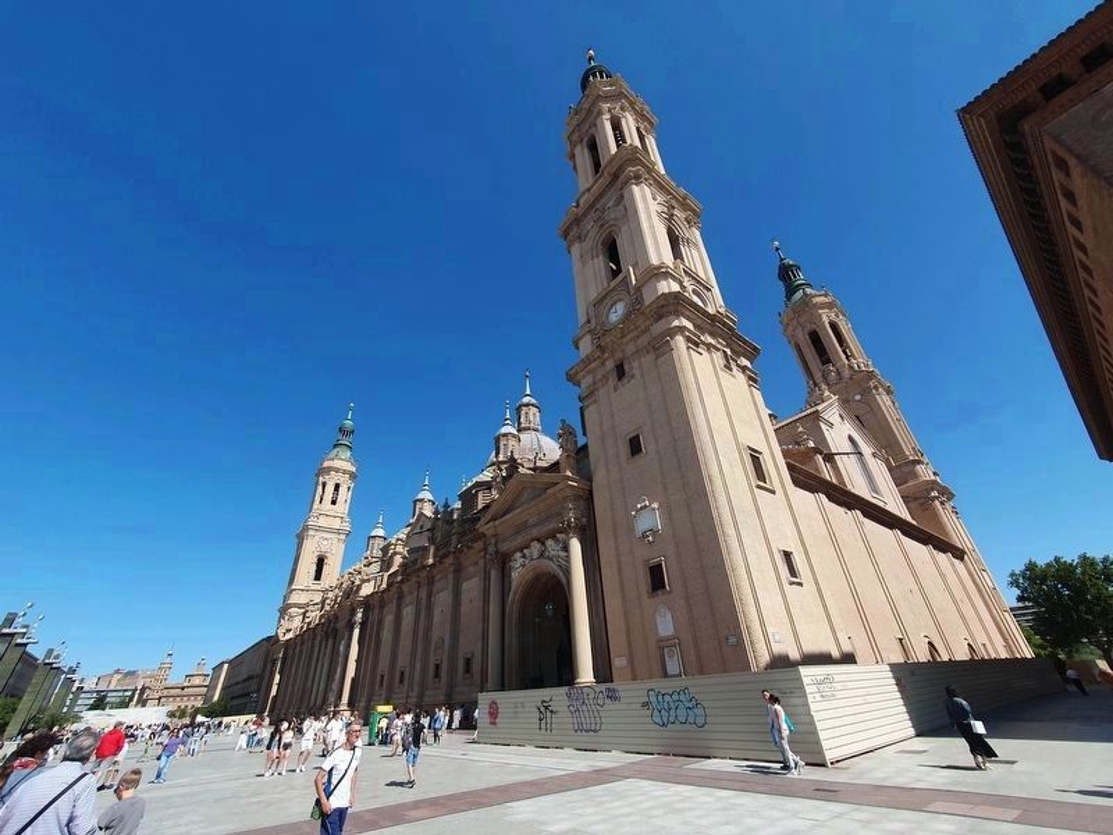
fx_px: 418
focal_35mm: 13
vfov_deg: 89.9
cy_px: 418
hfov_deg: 106.2
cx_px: 556
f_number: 2.2
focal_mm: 1.8
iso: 50
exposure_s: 1/916
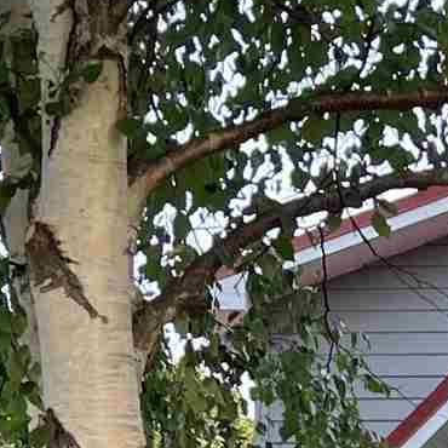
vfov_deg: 8.7
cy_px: 856
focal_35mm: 191
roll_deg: -0.1
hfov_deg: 8.8
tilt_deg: +1.0
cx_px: 805
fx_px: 2797
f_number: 1.5
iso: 40
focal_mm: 5.7
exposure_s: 1/241
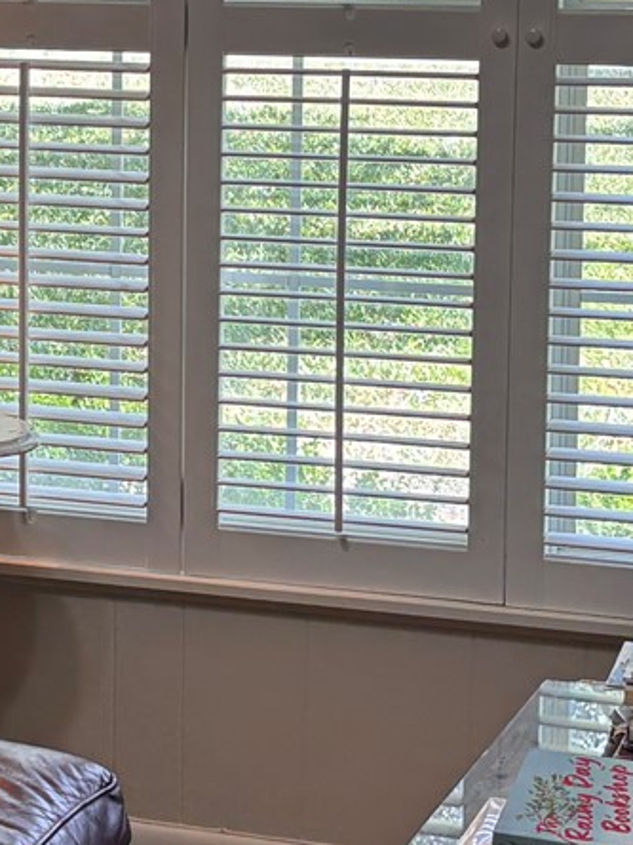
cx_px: 8
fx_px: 2926
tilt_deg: -7.3
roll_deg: -0.2
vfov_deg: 16.3
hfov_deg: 12.2
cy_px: 234
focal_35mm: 120
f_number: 1.6
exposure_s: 1/120
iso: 64
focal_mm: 5.96
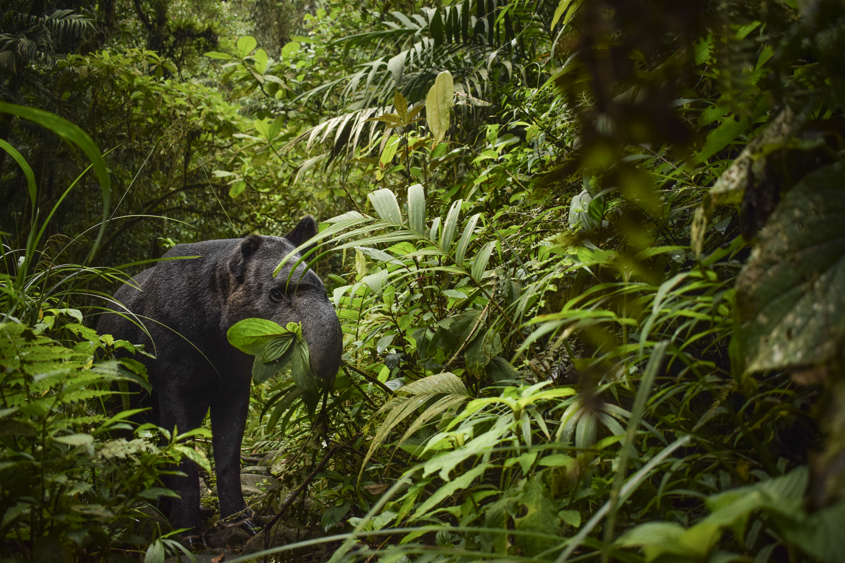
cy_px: 282
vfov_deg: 38.4
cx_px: 422
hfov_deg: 55.1
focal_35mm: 34
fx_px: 810
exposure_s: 1/160
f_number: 3.8
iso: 640
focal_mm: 23
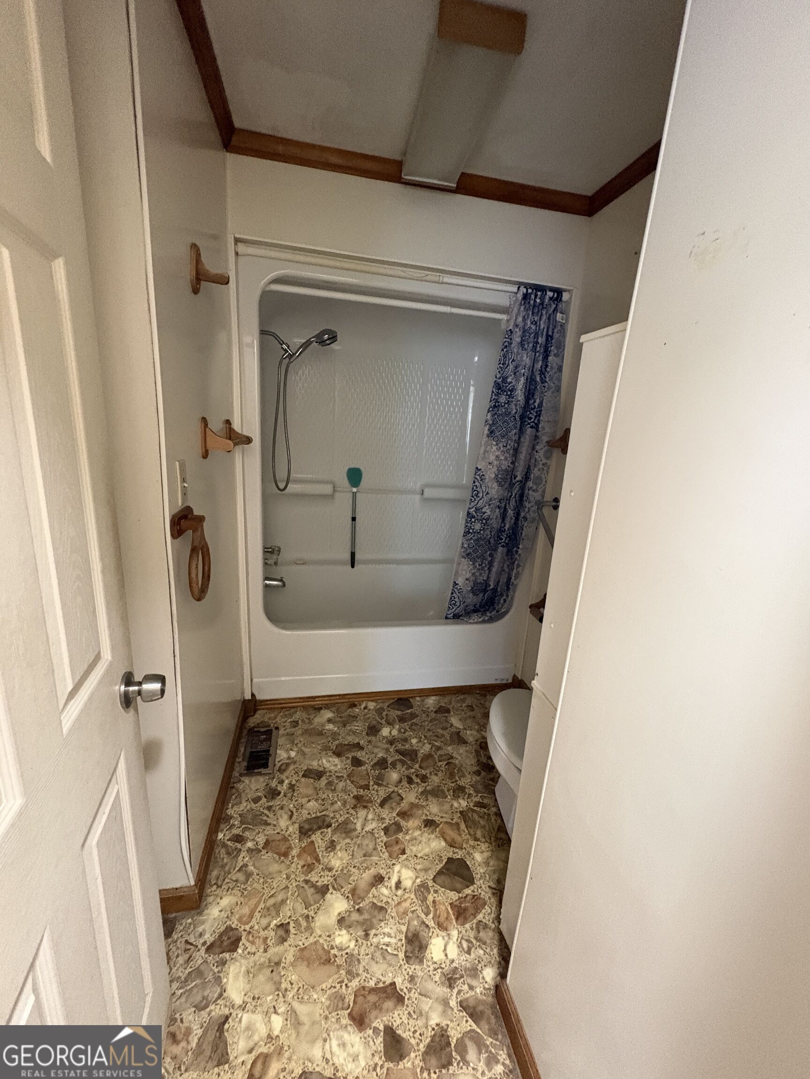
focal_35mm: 14
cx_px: 405
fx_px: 437
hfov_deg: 85.7
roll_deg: -3.5
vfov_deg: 102.1
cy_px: 540
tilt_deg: -13.3
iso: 1000
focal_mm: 2.22
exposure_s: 1/40
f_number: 2.2
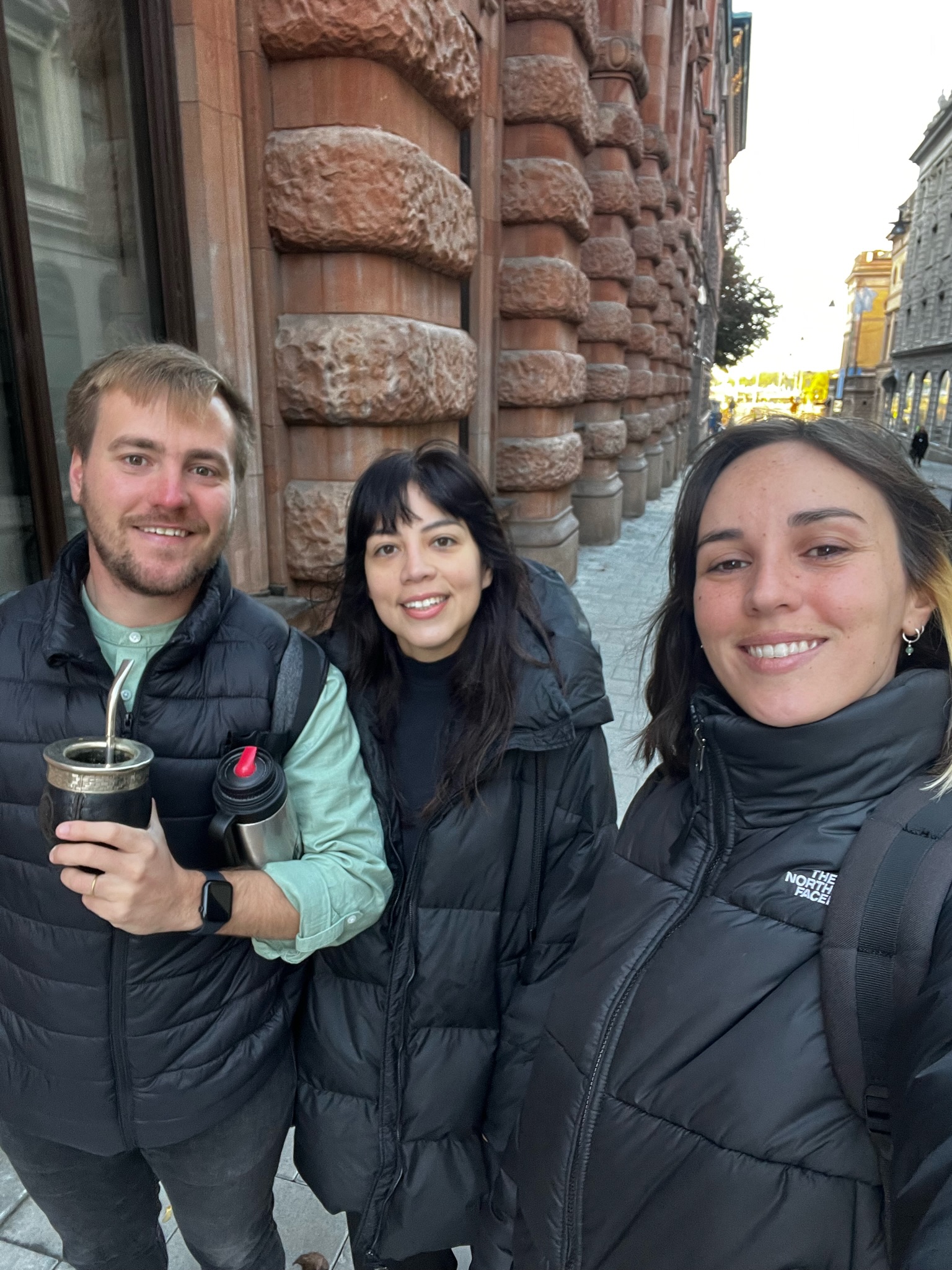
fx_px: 844
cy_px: 635
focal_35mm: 23
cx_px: 476
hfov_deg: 58.9
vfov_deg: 73.9
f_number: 2.2
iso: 100
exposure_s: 1/60
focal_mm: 2.71
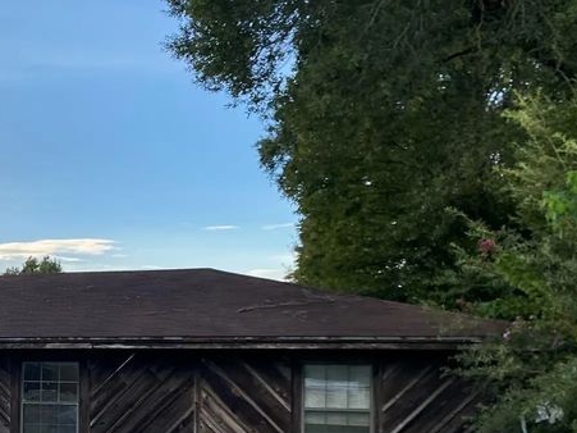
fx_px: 983
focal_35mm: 59
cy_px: 388
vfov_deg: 24.1
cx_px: -29
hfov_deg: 30.0
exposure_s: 1/890
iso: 32
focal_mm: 4.25
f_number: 1.8
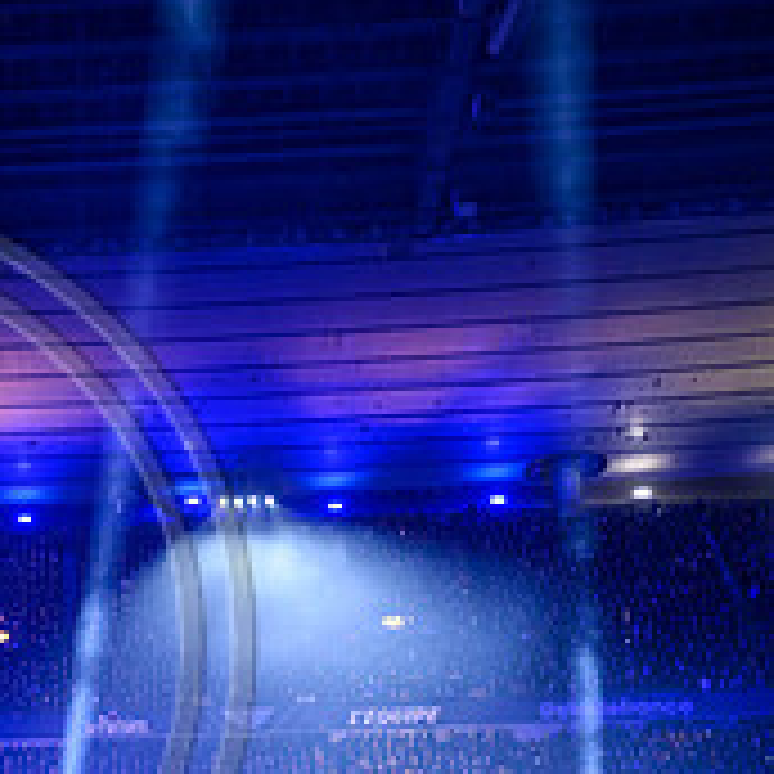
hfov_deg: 15.7
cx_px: -212
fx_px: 2681
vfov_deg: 16.3
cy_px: 641
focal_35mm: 106
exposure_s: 1/400
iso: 1600
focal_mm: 37
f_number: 2.8
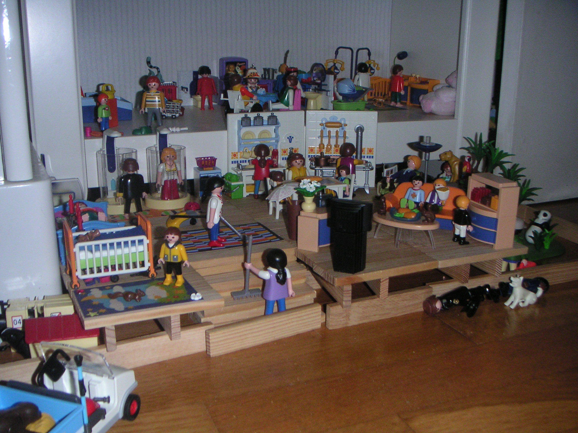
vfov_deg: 37.7
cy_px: 216
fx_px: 635
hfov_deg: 49.0
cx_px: 289
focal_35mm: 38
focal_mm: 6
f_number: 2.8
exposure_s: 1/45
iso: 160
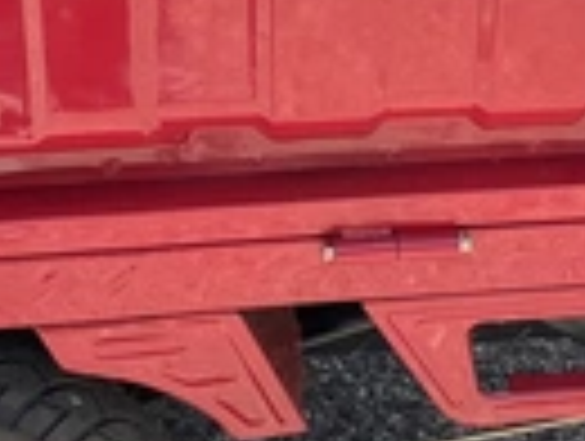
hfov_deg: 21.7
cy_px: -76
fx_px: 1507
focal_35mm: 89
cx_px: 464
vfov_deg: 16.0
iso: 25
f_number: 1.8
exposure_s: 1/500
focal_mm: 3
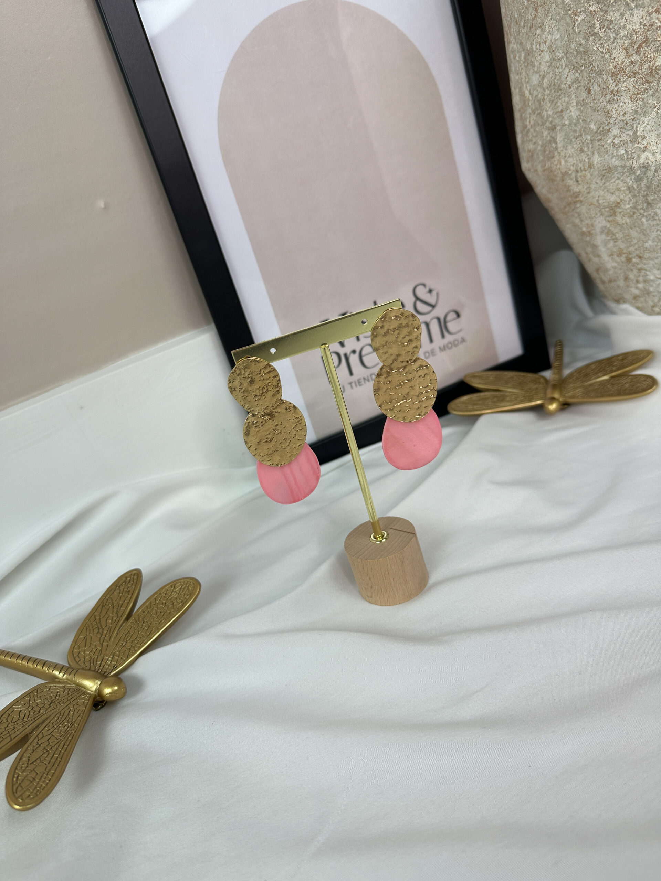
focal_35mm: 24
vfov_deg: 71.6
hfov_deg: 56.8
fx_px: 611
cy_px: 440
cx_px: 330
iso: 100
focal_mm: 6.86
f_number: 1.8
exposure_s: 1/100
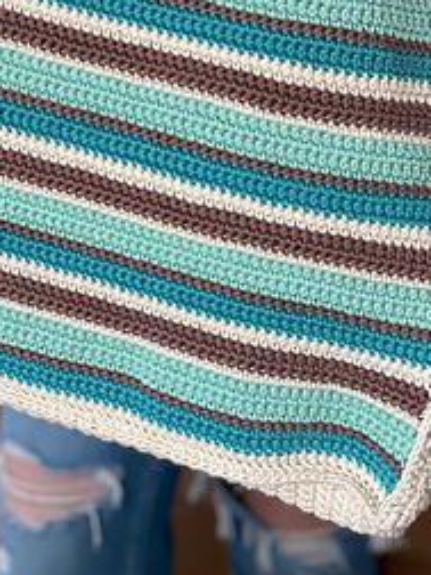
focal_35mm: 103
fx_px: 1710
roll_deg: -0.2
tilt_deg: -14.9
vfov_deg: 18.9
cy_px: 114
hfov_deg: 14.4
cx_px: 204
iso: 160
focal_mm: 6
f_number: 2
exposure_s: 1/122
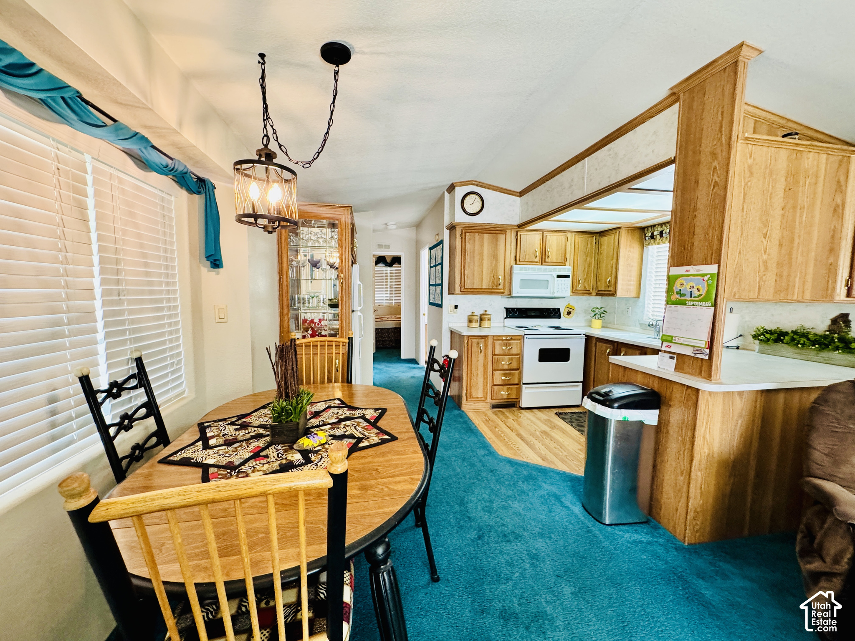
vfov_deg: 85.7
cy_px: 320
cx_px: 428
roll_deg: -1.0
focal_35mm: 14
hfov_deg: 102.1
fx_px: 346
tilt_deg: -5.3
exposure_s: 1/120
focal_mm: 2.22
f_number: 2.2
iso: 320
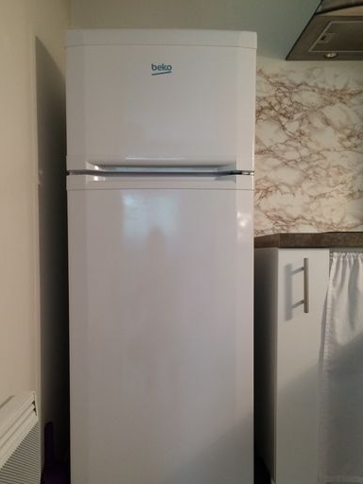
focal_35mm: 34
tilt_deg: -4.7
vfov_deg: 53.7
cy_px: 278
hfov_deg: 41.8
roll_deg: +0.4
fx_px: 475
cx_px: 166
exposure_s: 1/33
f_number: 2.2
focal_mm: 4.15
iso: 250
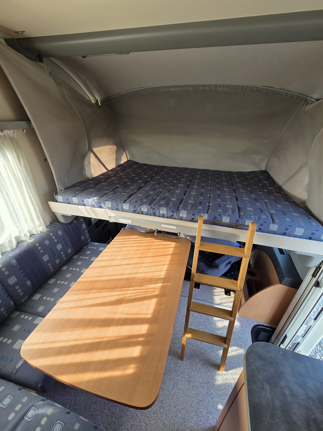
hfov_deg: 89.9
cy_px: 216
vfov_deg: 106.2
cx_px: 162
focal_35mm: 13
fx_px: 162
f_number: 2.2
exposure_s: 1/114
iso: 50
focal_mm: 2.2
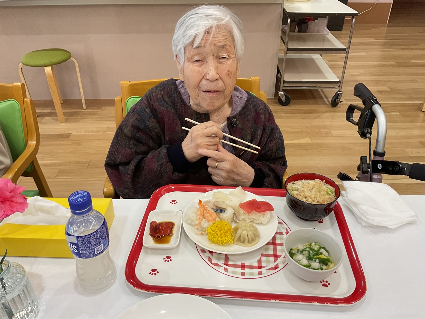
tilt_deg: -33.1
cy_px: 160
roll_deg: -0.5
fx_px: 356
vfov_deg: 48.2
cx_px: 212
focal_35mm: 29
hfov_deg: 61.7
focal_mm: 3
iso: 64
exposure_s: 1/120
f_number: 1.8
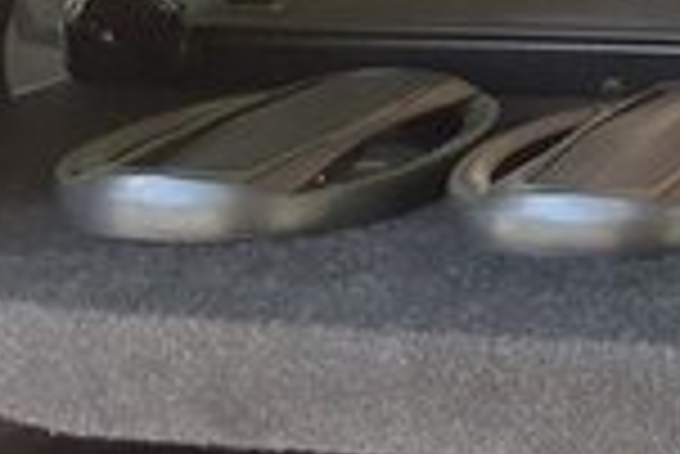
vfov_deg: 11.6
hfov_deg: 14.3
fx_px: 2231
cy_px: 146
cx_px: 1378
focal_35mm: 118
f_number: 1.7
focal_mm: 3.93
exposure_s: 1/50
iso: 50
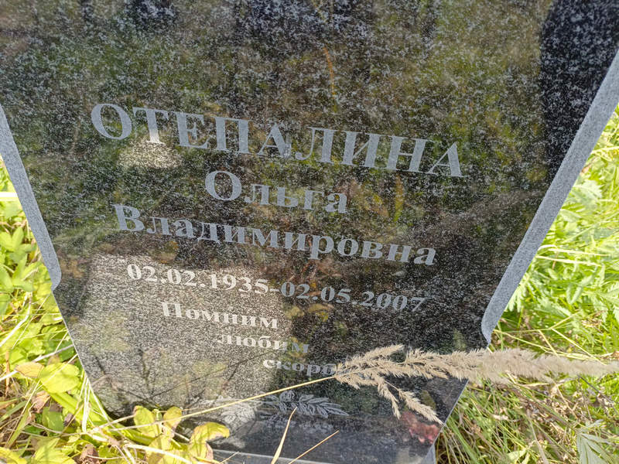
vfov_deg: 54.9
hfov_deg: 69.4
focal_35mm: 25
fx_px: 447
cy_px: 232
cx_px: 310
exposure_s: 1/222
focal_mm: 4.76
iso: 112
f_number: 1.69
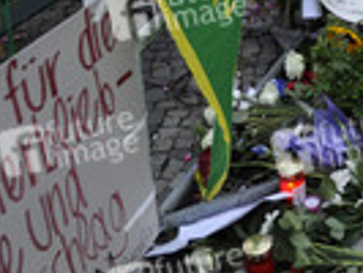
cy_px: -60
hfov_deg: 27.8
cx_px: 377
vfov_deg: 21.0
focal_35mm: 65
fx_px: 682
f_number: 2.8
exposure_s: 1/200
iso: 1000
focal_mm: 20
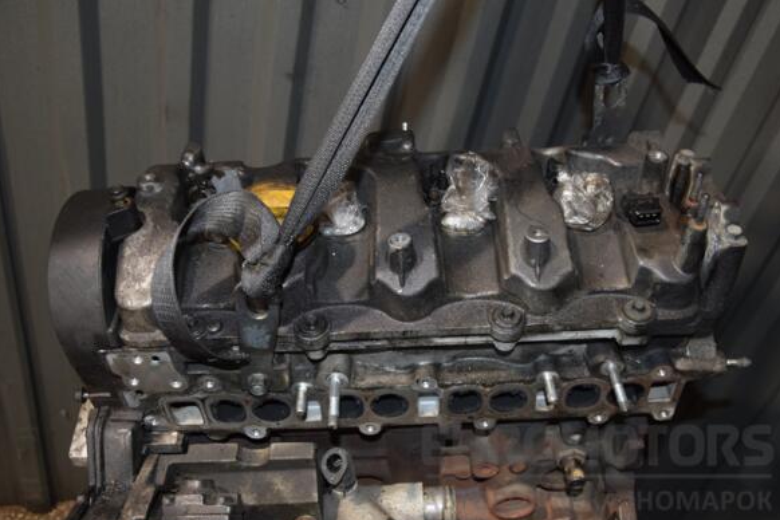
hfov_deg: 55.8
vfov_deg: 38.9
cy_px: 267
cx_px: 397
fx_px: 737
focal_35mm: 34
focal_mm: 22
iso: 800
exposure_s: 1/60
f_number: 5
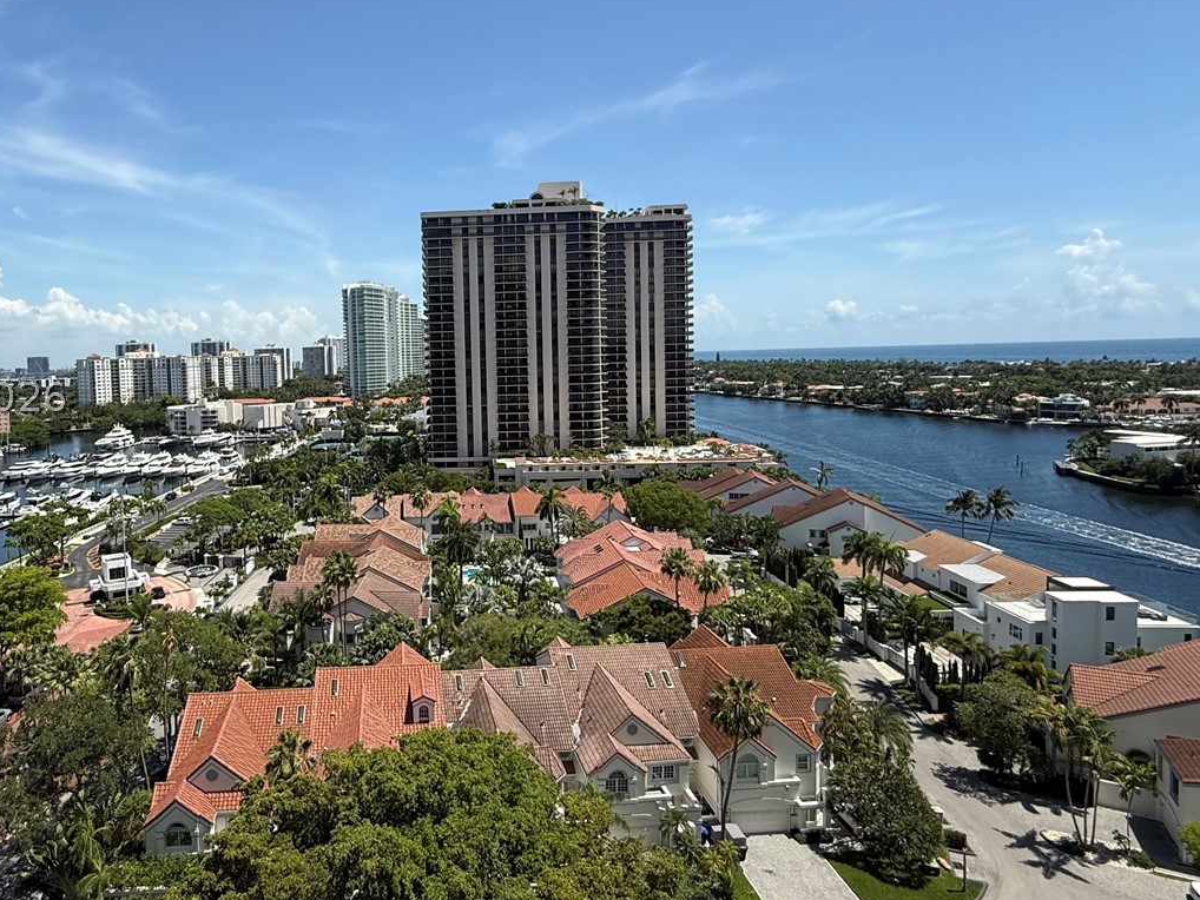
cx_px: 428
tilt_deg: -2.6
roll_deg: +1.4
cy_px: 397
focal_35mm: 22
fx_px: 763
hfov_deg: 74.6
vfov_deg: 60.9
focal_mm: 2.22
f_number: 2.2
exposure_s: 1/2410
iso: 50
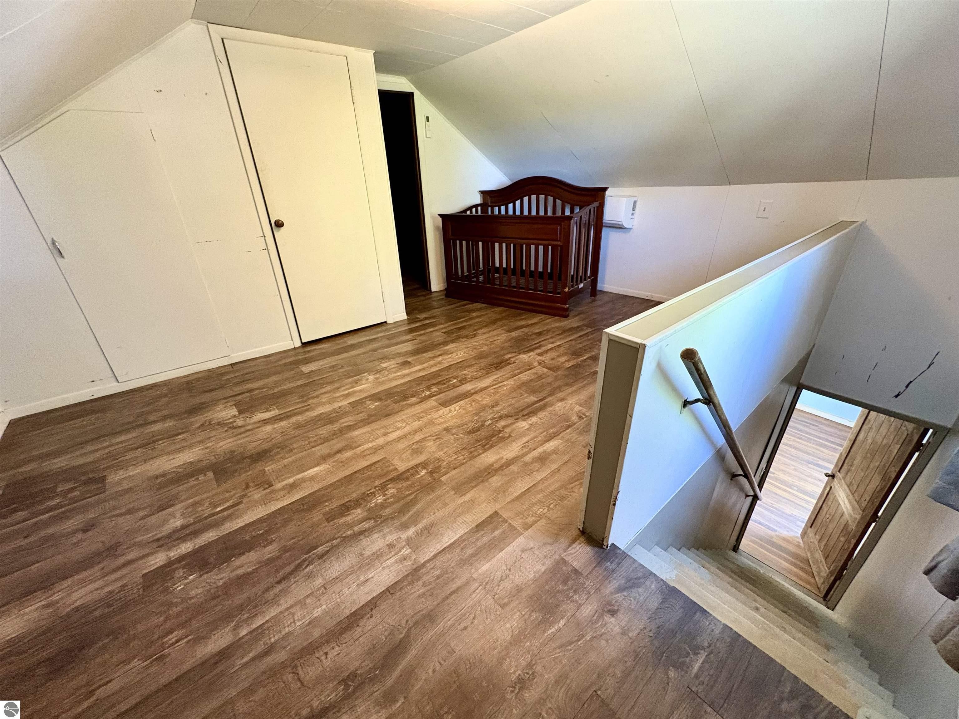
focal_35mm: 14
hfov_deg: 102.1
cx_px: 480
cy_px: 360
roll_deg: +1.2
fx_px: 388
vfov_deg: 85.7
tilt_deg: -25.6
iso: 640
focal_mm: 2.22
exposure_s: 1/60
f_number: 2.2
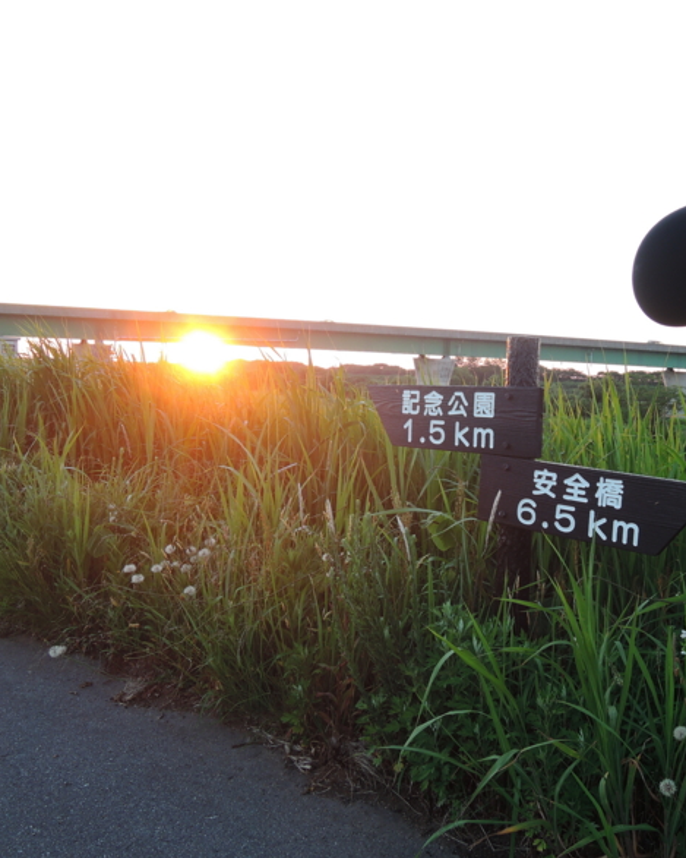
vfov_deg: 55.7
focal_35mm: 32
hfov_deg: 44.5
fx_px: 812
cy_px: 429
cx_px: 500
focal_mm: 5.1
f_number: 2.8
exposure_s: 1/50
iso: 80
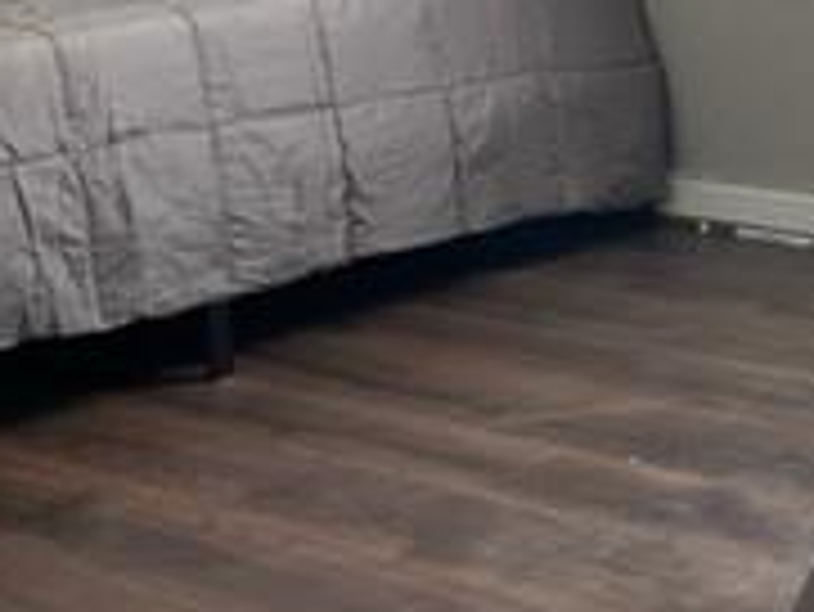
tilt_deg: -5.6
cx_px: 917
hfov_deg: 20.2
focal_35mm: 92
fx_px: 2165
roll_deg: +3.2
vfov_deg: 15.7
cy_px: -36
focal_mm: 4.2
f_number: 1.6
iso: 400
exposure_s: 1/40
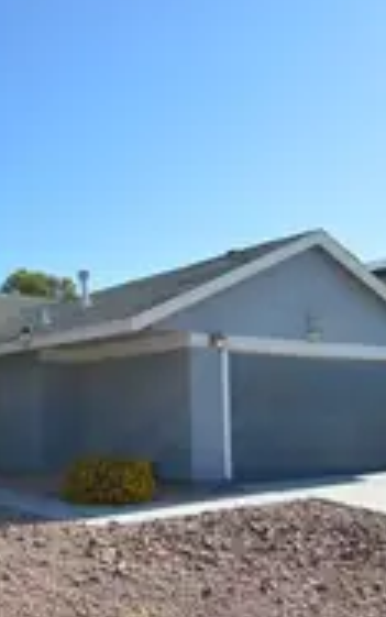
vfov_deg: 51.3
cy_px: 399
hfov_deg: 31.9
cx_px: 20
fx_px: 631
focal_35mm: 38
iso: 100
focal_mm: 11.5
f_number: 7.1
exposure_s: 1/200
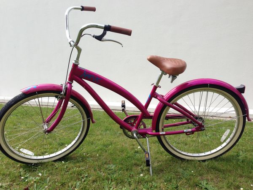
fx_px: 241
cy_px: 95
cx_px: 126
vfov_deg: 42.9
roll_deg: +1.7
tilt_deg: -9.2
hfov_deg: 55.4
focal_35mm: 33
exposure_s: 1/463
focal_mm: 4.12
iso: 50
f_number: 2.4
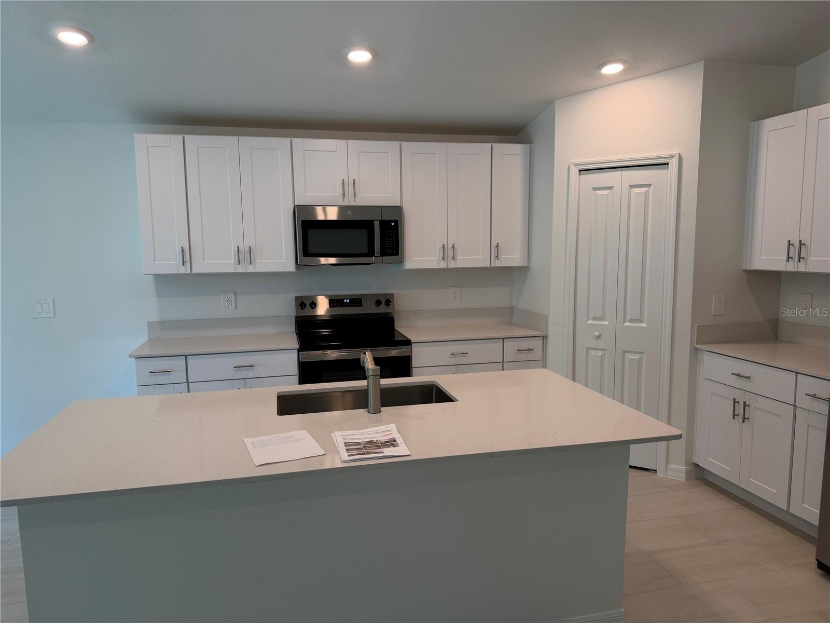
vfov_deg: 56.8
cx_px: 415
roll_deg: +1.1
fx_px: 575
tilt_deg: -6.6
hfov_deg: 71.6
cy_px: 312
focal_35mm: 24
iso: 100
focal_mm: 6.76
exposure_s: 1/120
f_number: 1.78
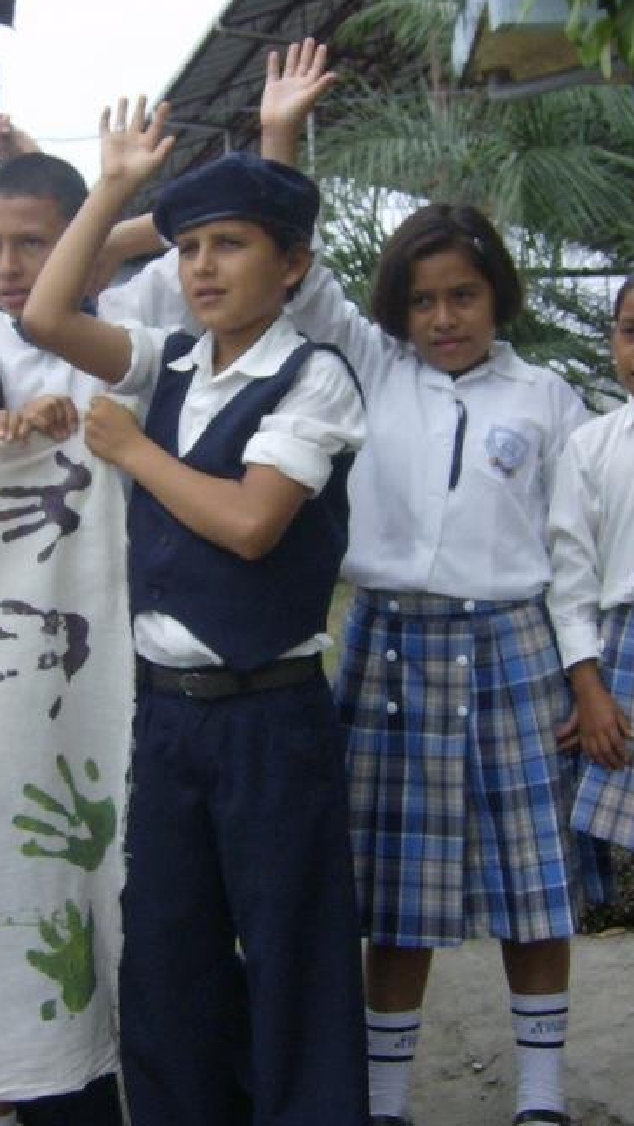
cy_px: 508
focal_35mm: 62
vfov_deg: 33.8
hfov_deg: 19.3
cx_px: 178
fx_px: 1851
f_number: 4.7
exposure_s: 1/306
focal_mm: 6
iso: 100
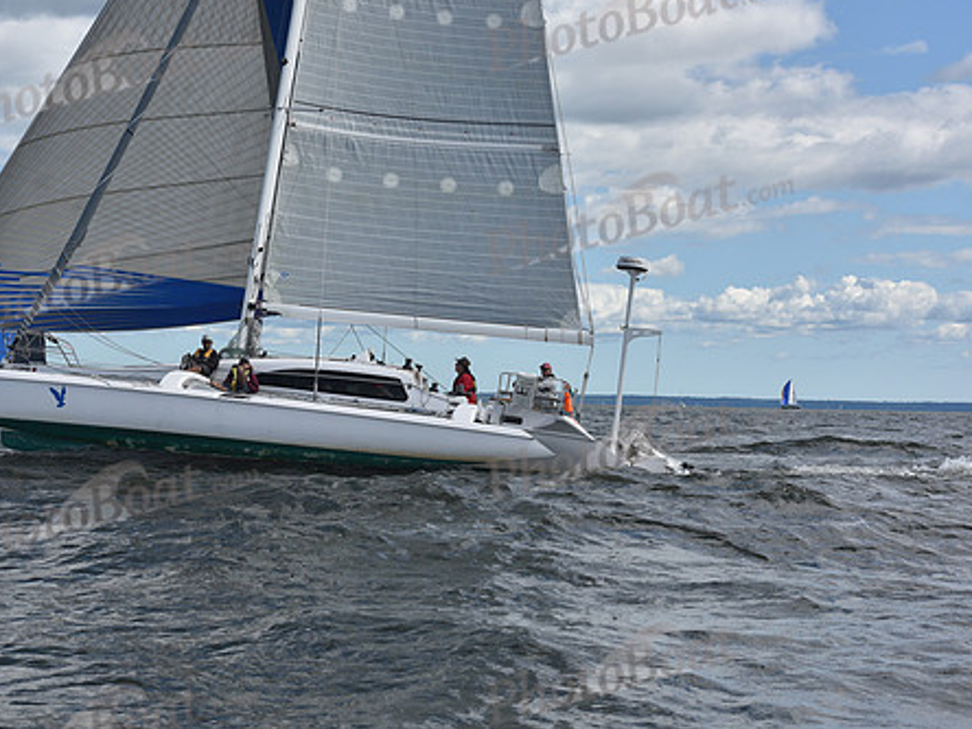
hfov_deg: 22.2
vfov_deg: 16.8
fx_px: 2471
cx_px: 374
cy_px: 362
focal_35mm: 88
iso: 250
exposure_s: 1/1000
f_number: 9
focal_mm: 70
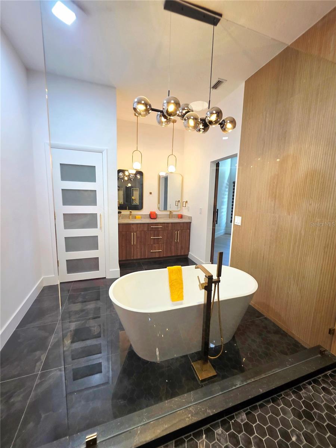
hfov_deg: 89.9
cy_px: 224
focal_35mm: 13
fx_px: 168
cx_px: 168
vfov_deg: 106.2
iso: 200
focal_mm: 2.2
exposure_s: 1/60.2
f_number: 1.9
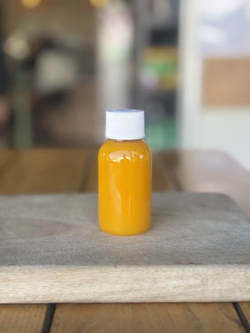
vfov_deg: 36.8
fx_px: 501
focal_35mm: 52
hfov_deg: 28.0
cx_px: 125
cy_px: 166
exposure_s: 1/191
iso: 32
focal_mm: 5.96
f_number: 1.6
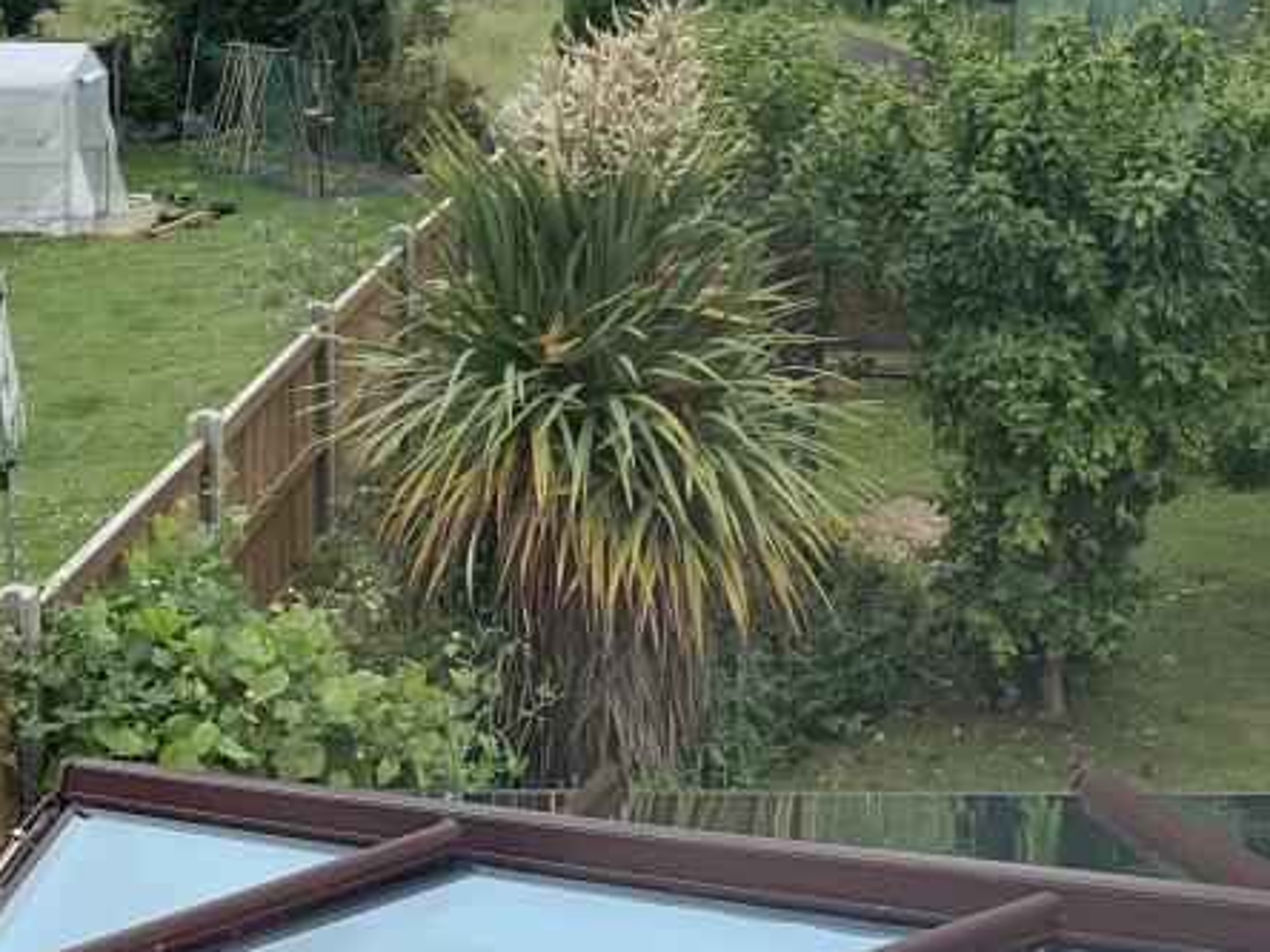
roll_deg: -0.1
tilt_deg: -3.7
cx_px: 815
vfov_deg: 23.3
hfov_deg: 32.0
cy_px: -31
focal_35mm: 60
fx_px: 2201
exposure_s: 1/1043
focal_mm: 4.25
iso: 25
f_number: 1.8
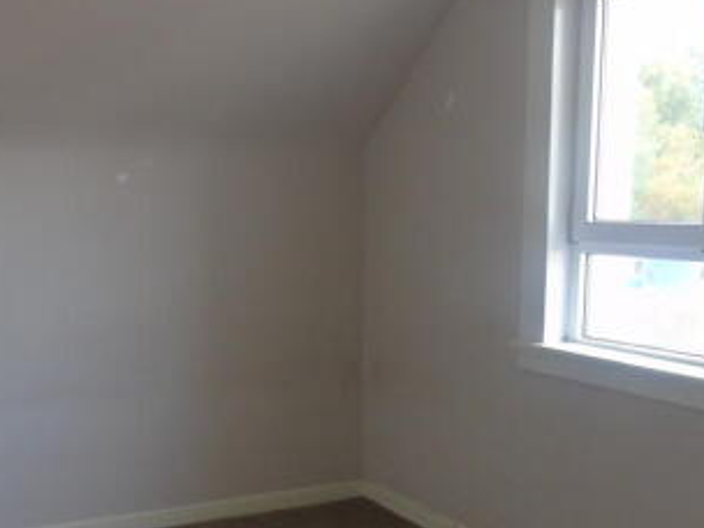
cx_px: 365
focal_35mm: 48
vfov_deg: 29.7
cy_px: 404
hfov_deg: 39.7
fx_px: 976
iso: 160
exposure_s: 1/30
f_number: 3.4
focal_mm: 4.4
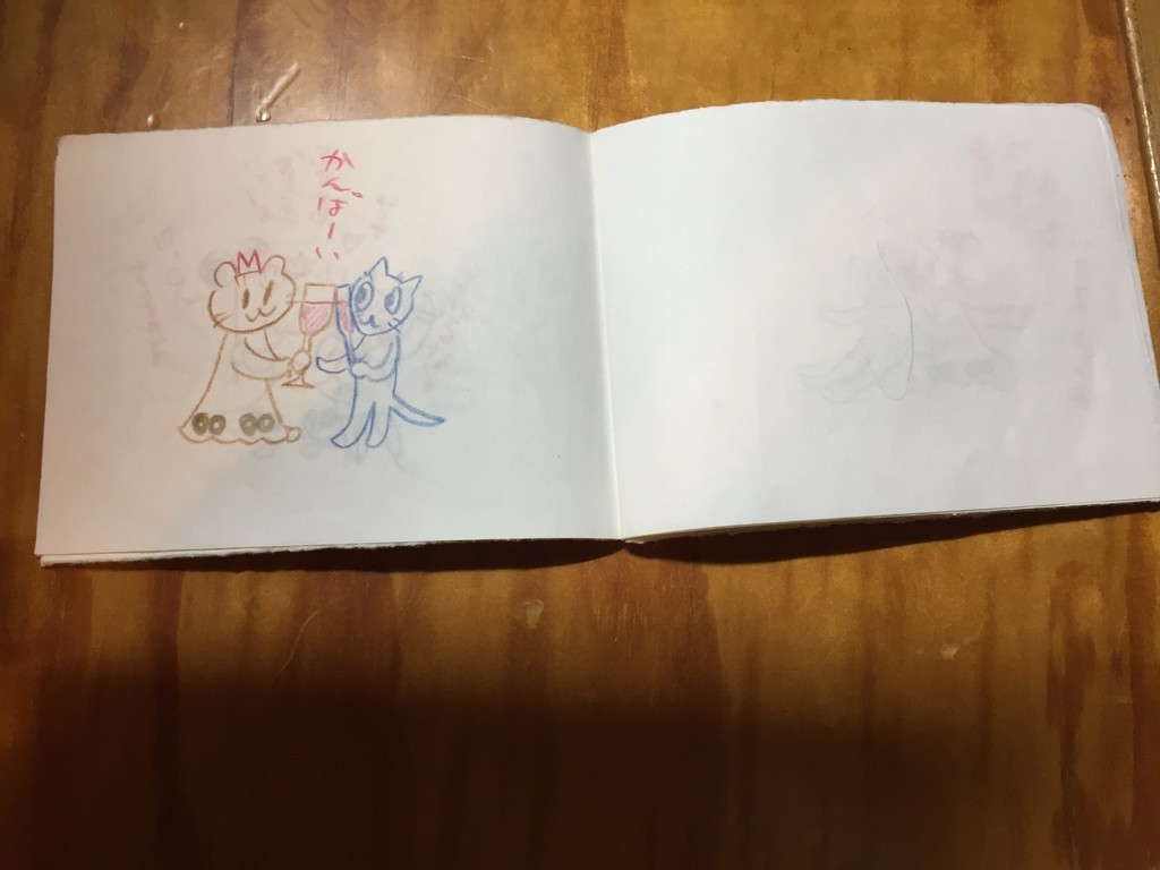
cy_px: 435
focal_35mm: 29
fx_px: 972
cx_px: 580
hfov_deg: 61.7
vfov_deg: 48.2
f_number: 2.2
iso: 80
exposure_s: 1/30
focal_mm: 4.15
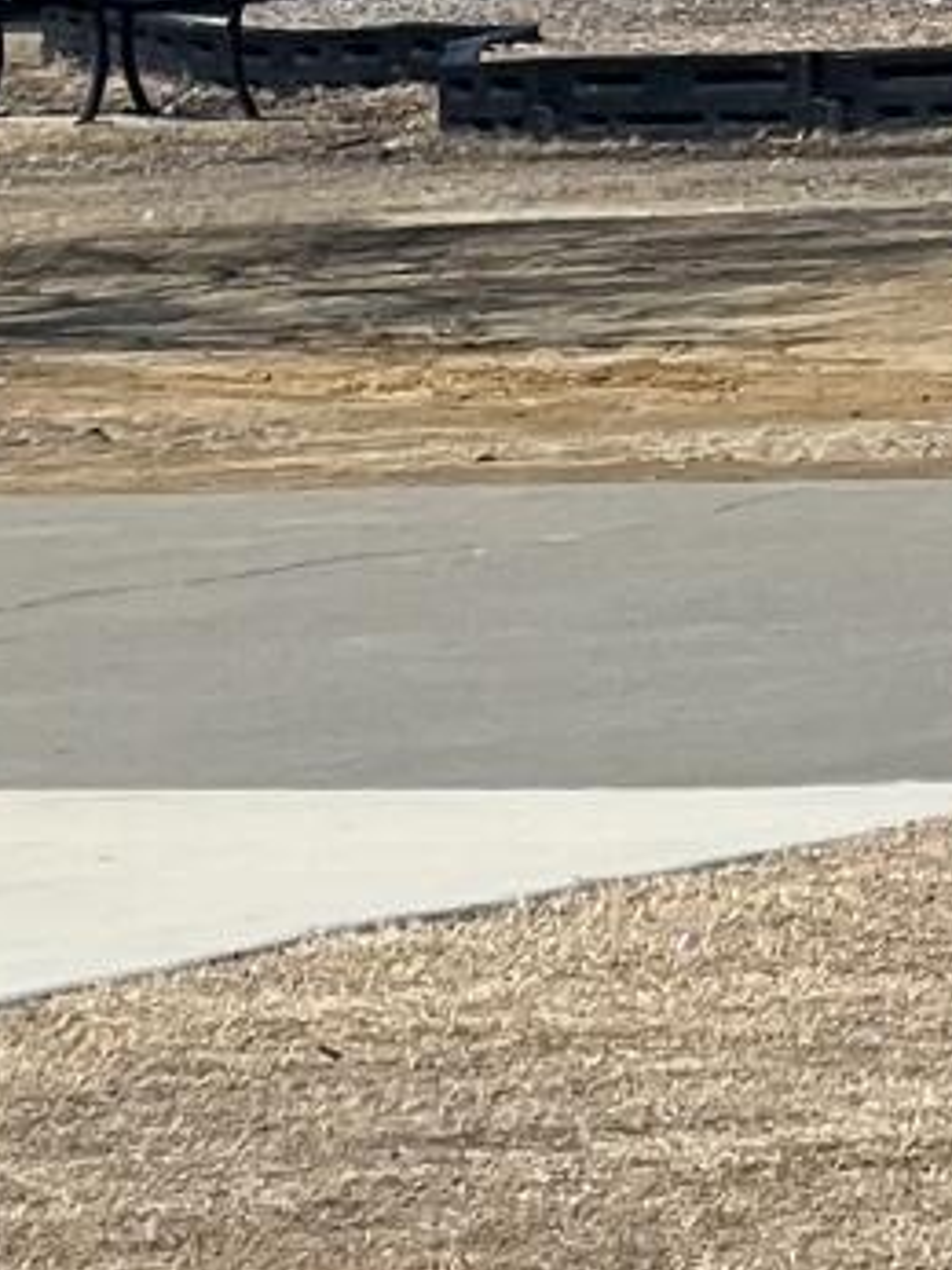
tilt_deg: +5.1
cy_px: -1325
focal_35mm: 444
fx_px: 16291
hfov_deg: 3.3
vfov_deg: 4.4
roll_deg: -0.4
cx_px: 2523
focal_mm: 9
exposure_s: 1/1074
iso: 32
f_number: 2.8
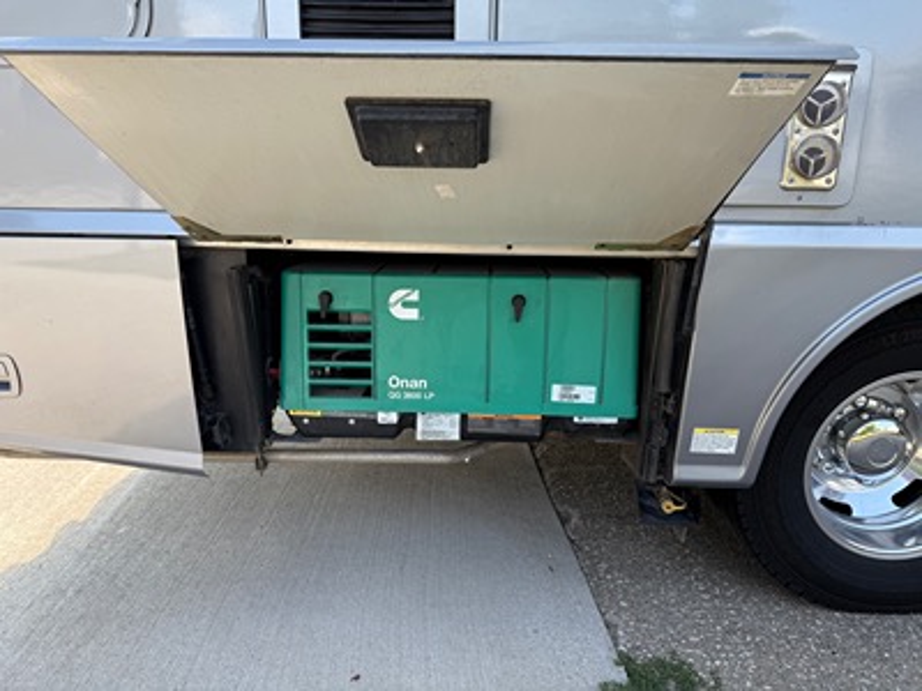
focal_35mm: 24
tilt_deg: -14.7
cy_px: 346
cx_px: 461
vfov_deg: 56.8
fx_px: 639
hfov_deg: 71.6
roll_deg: -2.0
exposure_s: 1/632
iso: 100
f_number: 1.78
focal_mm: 6.76
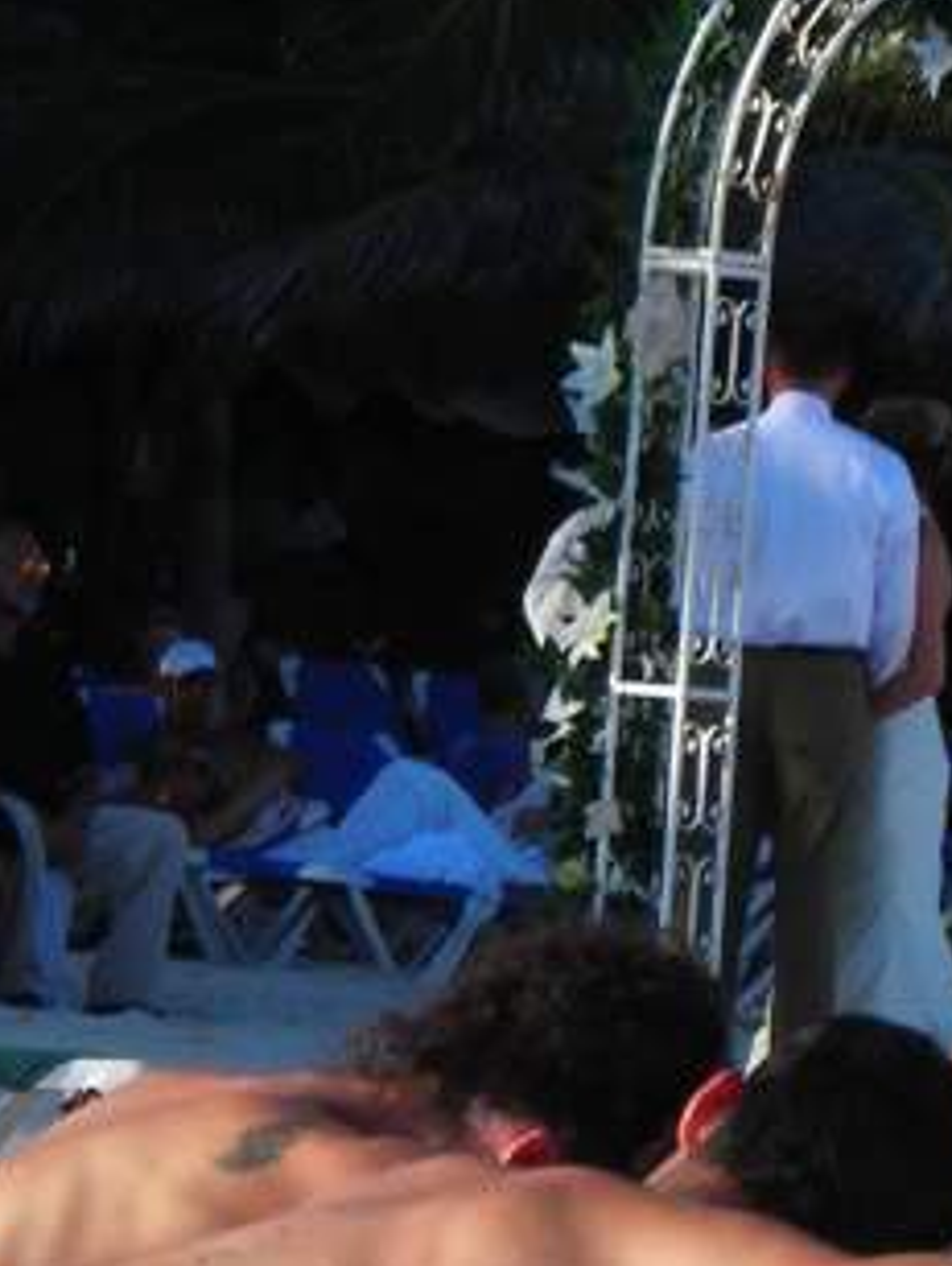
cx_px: 808
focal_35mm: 343
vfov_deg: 5.8
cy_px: 829
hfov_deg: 4.3
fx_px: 12551
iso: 85
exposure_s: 1/96.3
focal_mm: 17
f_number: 9.9
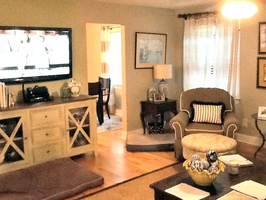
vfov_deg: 32.9
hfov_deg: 42.9
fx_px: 338
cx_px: 133
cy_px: 100
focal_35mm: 44
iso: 400
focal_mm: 2.03
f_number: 2.4
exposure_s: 1/15
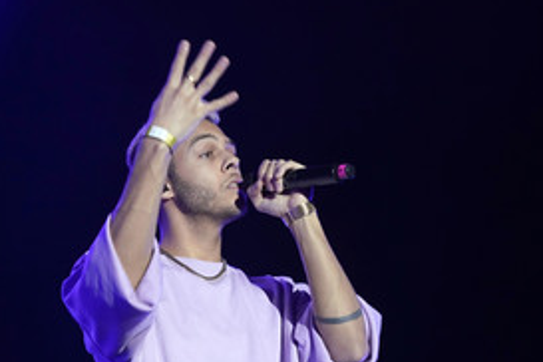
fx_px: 2217
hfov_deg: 14.0
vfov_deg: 9.3
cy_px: 288
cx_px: 216
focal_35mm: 147
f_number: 4.5
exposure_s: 1/250
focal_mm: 89
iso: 2000
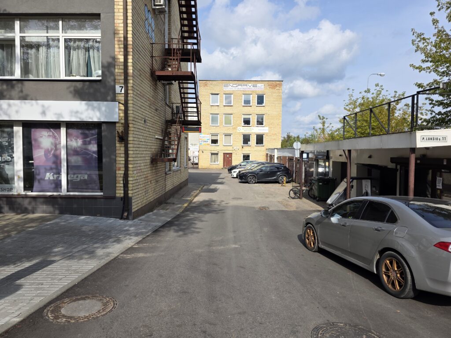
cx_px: 226
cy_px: 169
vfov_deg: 58.9
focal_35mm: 23
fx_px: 300
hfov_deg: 73.9
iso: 80
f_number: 1.7
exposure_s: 1/5447
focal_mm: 6.3
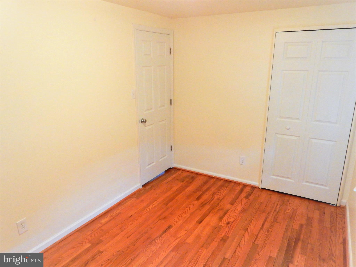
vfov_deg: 54.9
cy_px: 134
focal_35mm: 25
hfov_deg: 69.4
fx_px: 257
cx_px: 178
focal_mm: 4.5
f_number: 6.7
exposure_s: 1/13
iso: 400
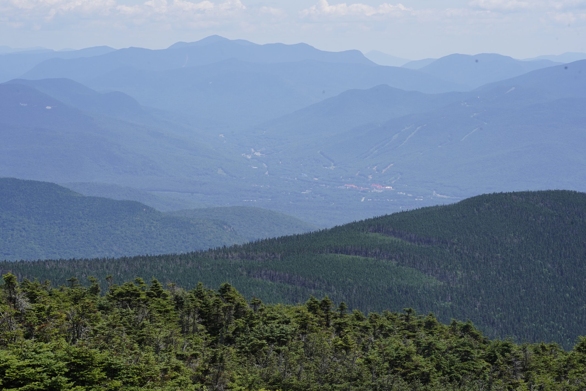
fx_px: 1709
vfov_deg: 13.0
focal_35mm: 105
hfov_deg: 19.5
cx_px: 293
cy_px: 196
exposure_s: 1/160
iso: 250
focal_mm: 105
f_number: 18
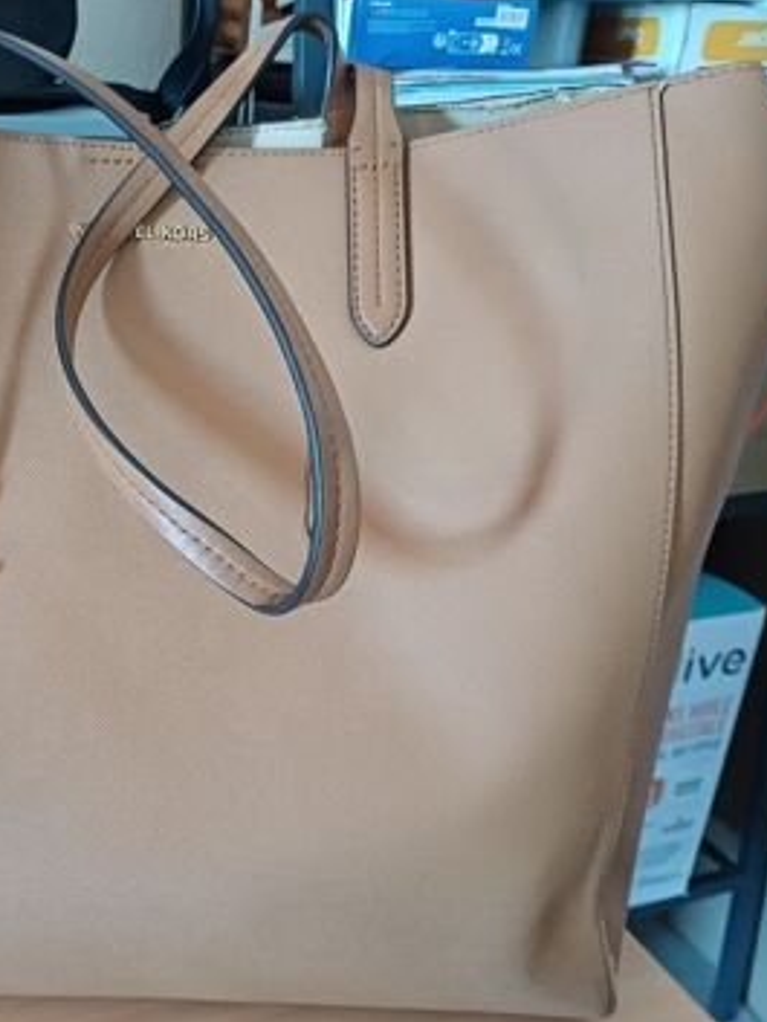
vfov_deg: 53.9
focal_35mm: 34
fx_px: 1004
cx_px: 113
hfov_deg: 39.5
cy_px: 515
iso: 800
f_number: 1.8
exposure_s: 1/20
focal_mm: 4.65
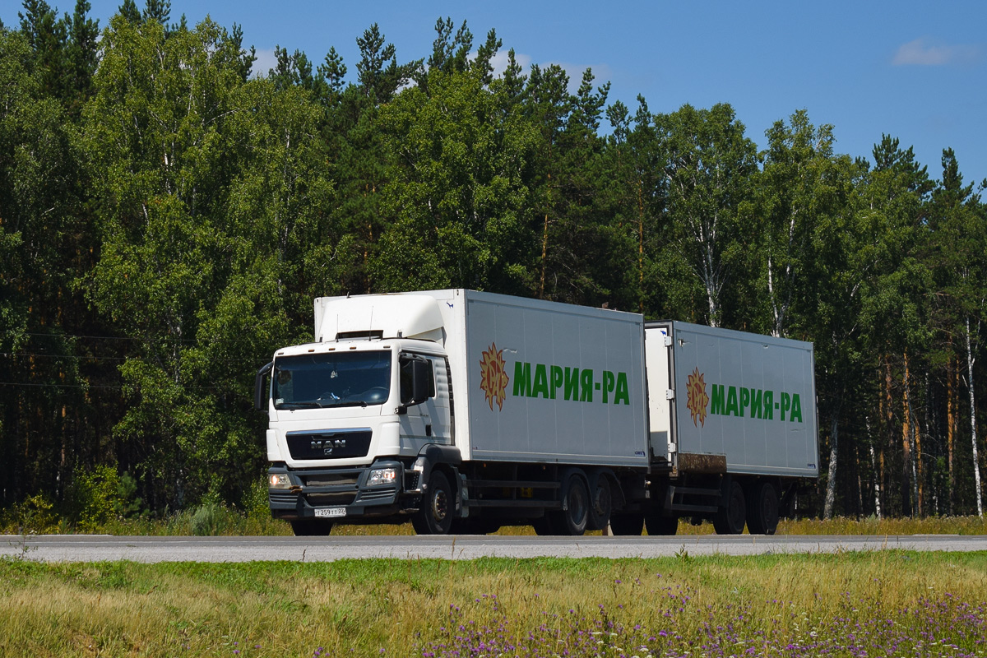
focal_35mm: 82
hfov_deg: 24.6
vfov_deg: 16.6
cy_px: 329
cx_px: 494
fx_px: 2262
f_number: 5.6
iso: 100
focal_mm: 55
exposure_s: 1/1000
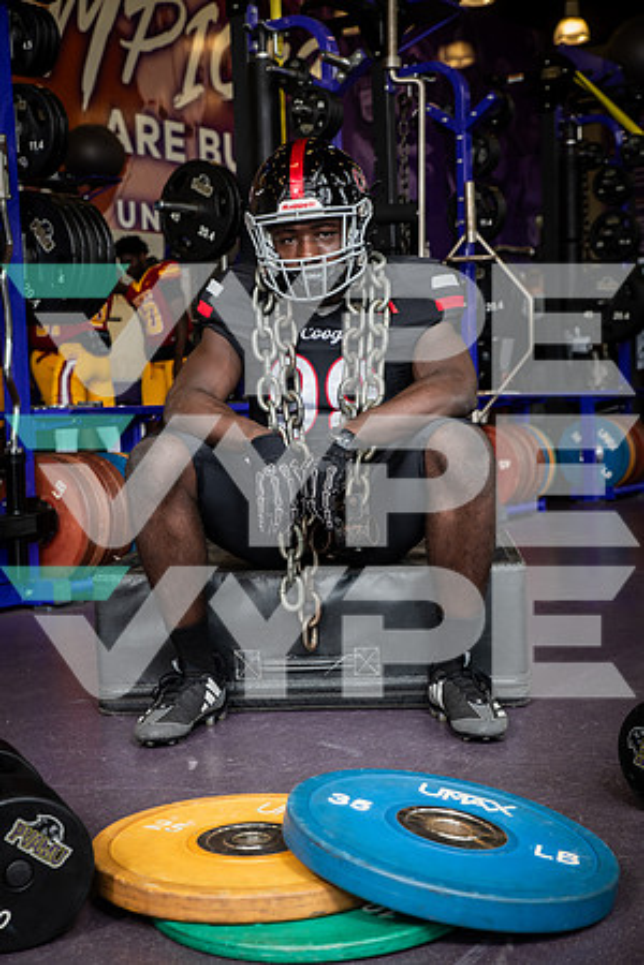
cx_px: 322
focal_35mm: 55
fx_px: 1476
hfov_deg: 24.6
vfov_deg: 36.2
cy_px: 482
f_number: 5.6
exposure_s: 1/250
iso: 500
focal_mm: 55
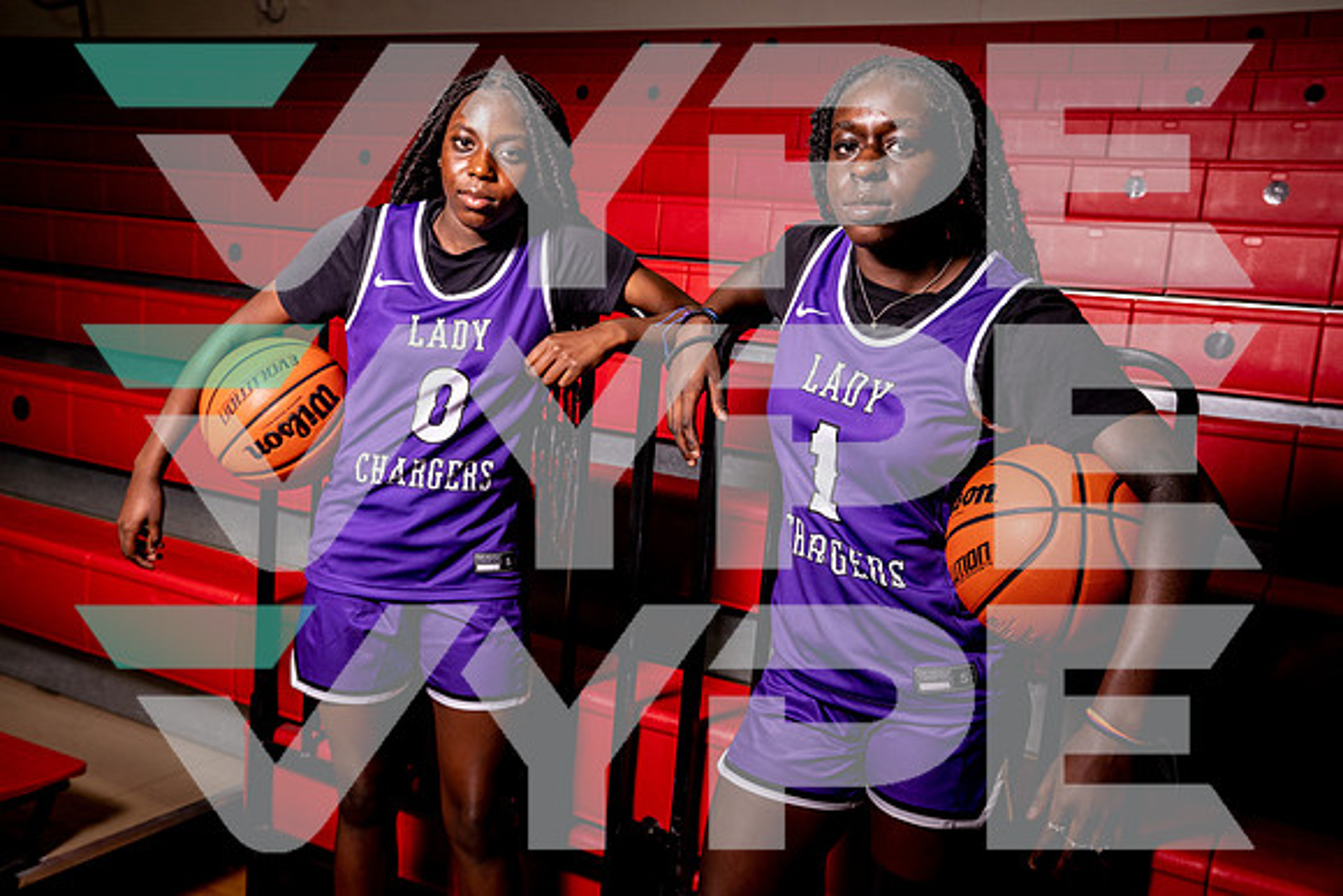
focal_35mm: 33
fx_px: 1231
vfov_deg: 40.0
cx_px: 672
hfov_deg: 57.2
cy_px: 448
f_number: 5.6
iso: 320
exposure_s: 1/500
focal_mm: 33
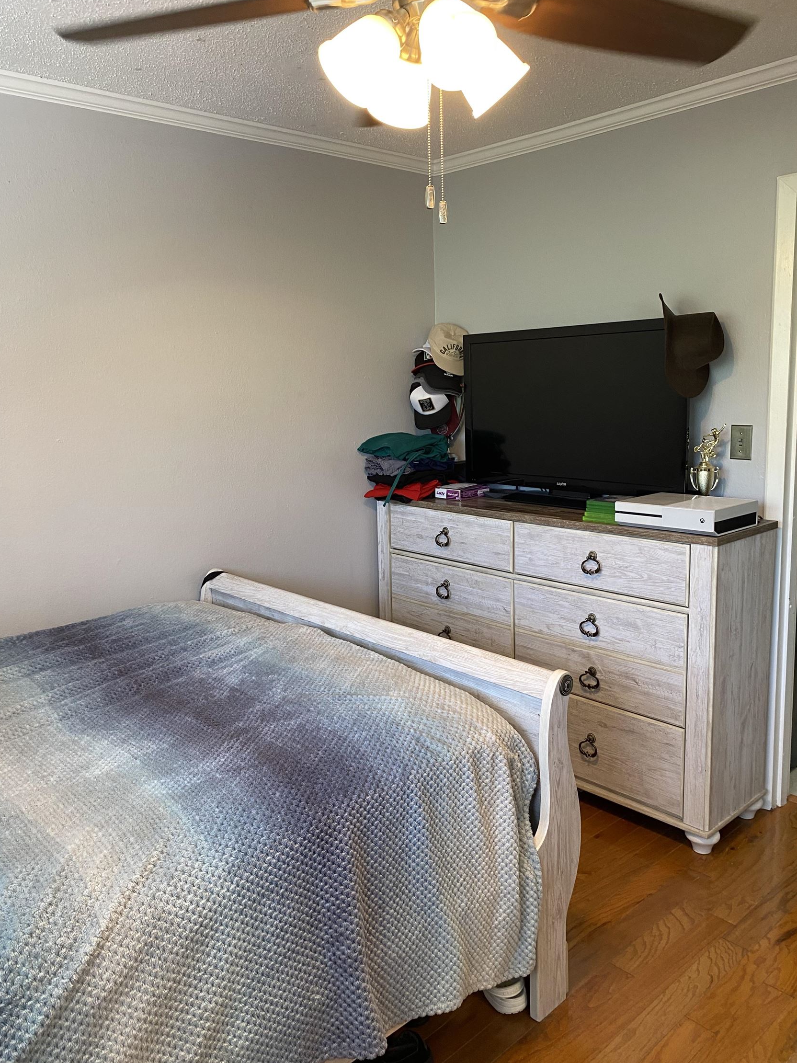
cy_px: 514
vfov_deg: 65.3
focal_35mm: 27
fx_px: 829
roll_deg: +1.4
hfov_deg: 51.3
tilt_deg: -8.5
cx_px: 386
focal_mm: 4.25
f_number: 1.8
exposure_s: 1/60
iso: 100
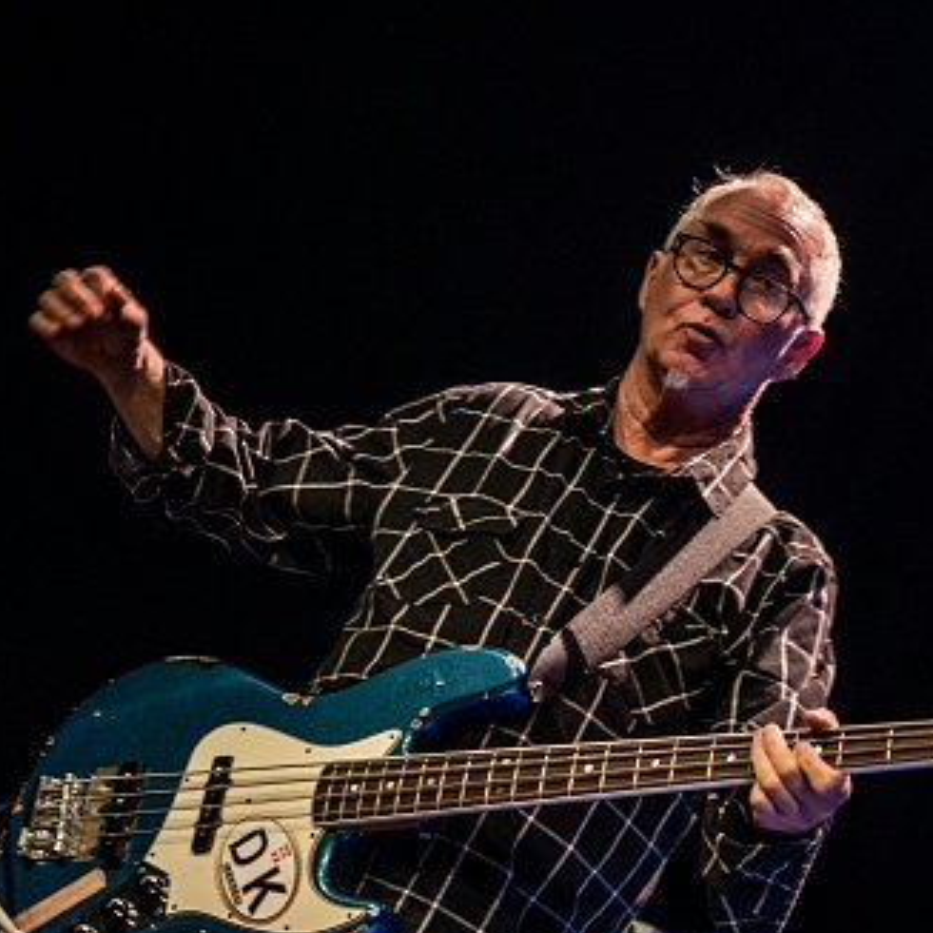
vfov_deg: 13.3
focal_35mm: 131
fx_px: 3995
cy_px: 429
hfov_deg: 13.1
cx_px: 1010
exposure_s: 1/80
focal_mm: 70
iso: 1000
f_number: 2.8
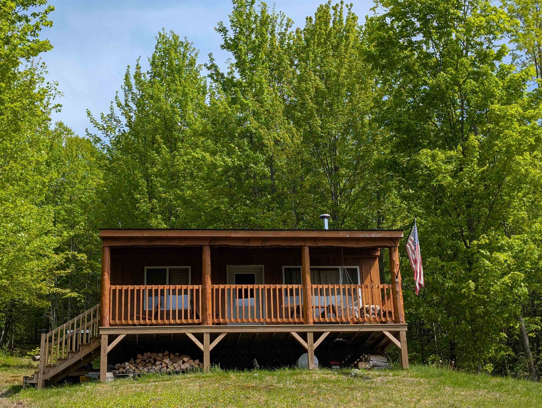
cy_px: 204
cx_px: 271
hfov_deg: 38.9
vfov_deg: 29.7
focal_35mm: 49
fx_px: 768
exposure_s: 1/1203
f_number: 1.68
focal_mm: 6.9
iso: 21
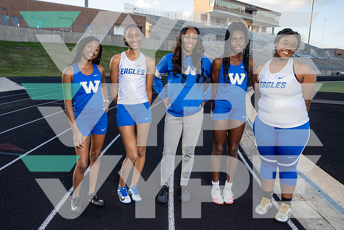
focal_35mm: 27
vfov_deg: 48.1
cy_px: 106
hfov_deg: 67.5
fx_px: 257
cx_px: 159
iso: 320
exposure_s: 1/250
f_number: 5.6
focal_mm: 25
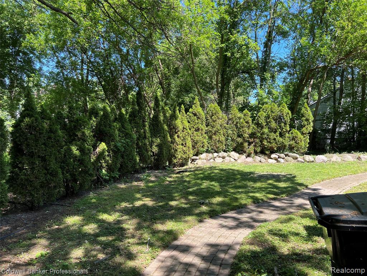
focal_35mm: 26
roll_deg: +1.6
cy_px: 138
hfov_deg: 67.3
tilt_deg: -1.8
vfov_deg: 53.1
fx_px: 276
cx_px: 184
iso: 50
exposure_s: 1/628
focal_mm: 5.7
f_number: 1.5
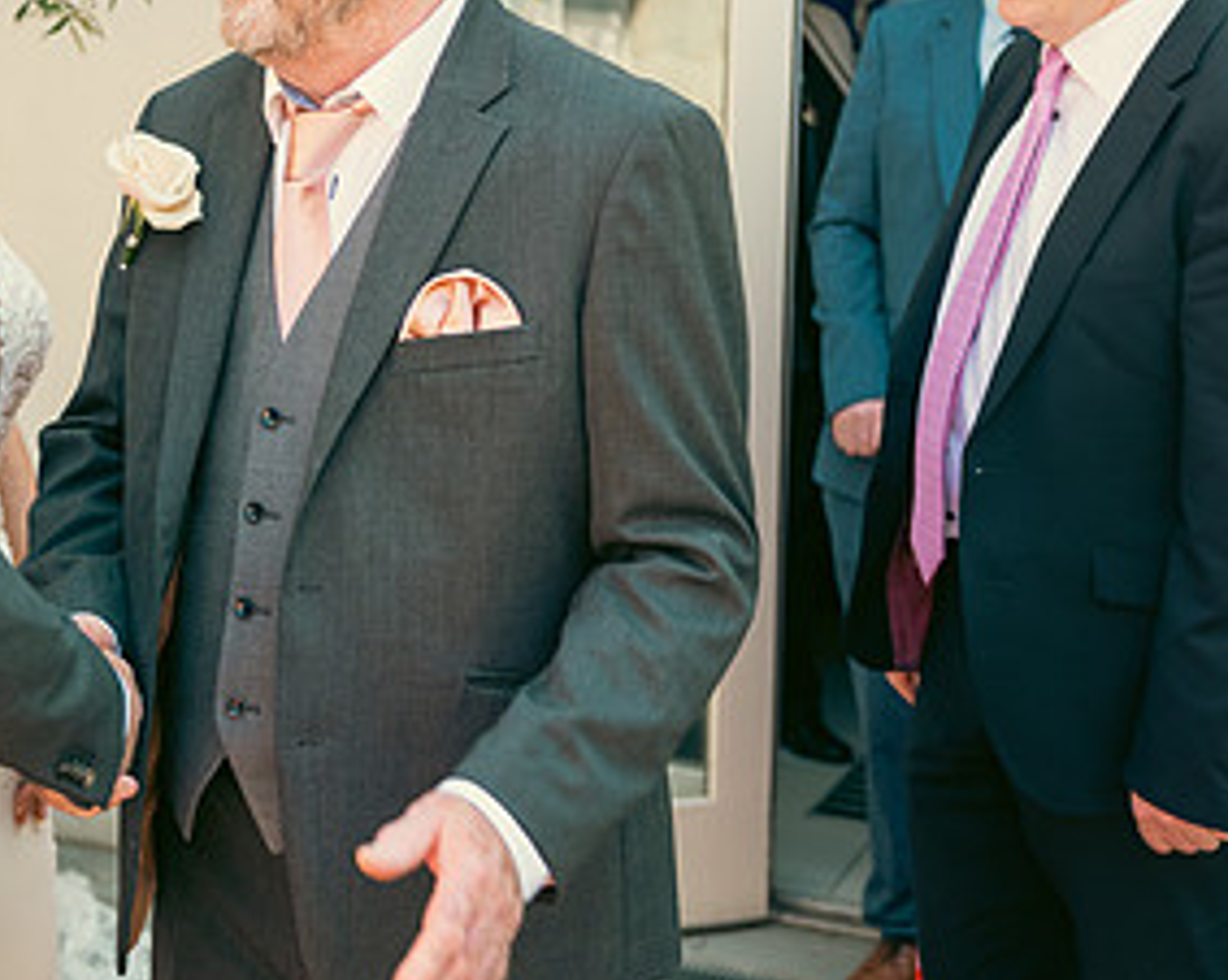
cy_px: 241
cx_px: 195
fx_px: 2797
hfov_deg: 24.3
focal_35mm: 77
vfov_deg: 19.7
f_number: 3.5
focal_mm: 40
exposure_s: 1/250
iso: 160
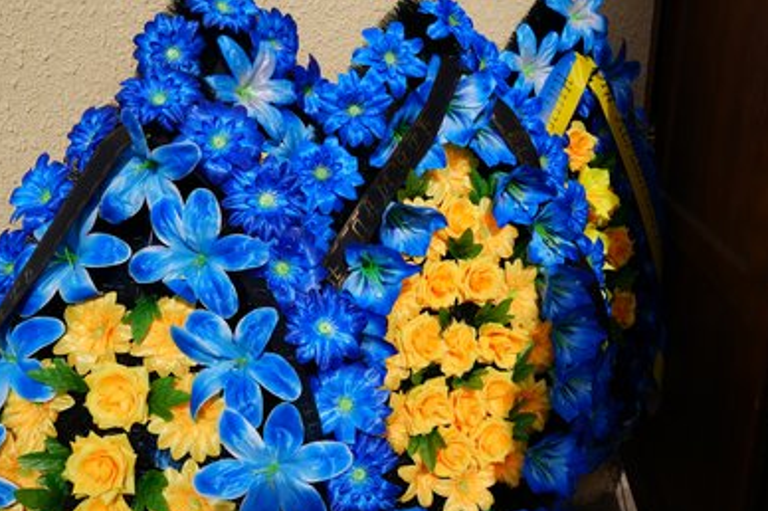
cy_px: 262
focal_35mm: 32
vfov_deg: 41.0
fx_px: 682
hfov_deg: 58.8
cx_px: 386
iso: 80
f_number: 10
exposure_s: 1/250
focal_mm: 31
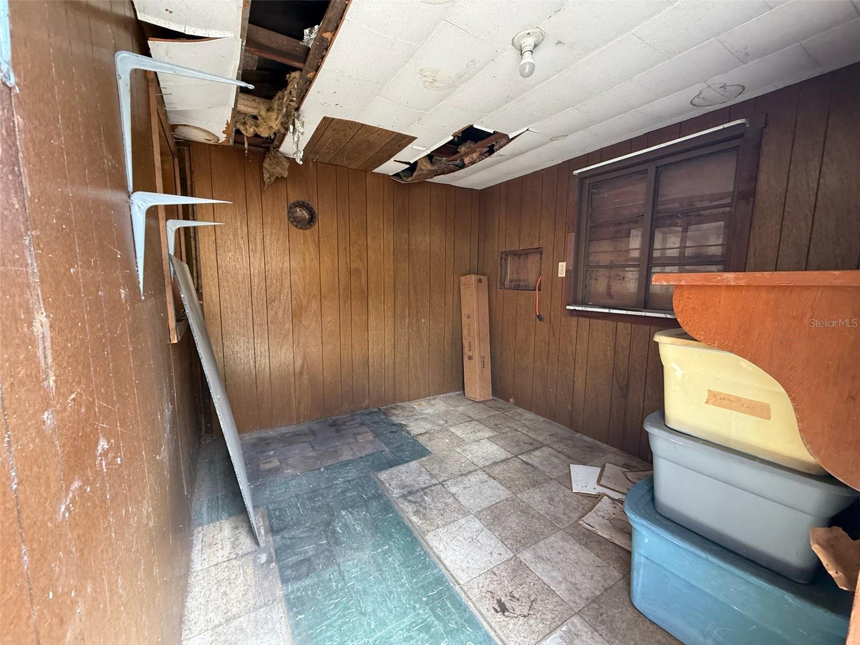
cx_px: 430
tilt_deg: -6.7
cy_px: 322
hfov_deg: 102.1
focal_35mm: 14
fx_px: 348
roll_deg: -0.7
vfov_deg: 85.7
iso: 320
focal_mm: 2.22
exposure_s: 1/63
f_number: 2.2
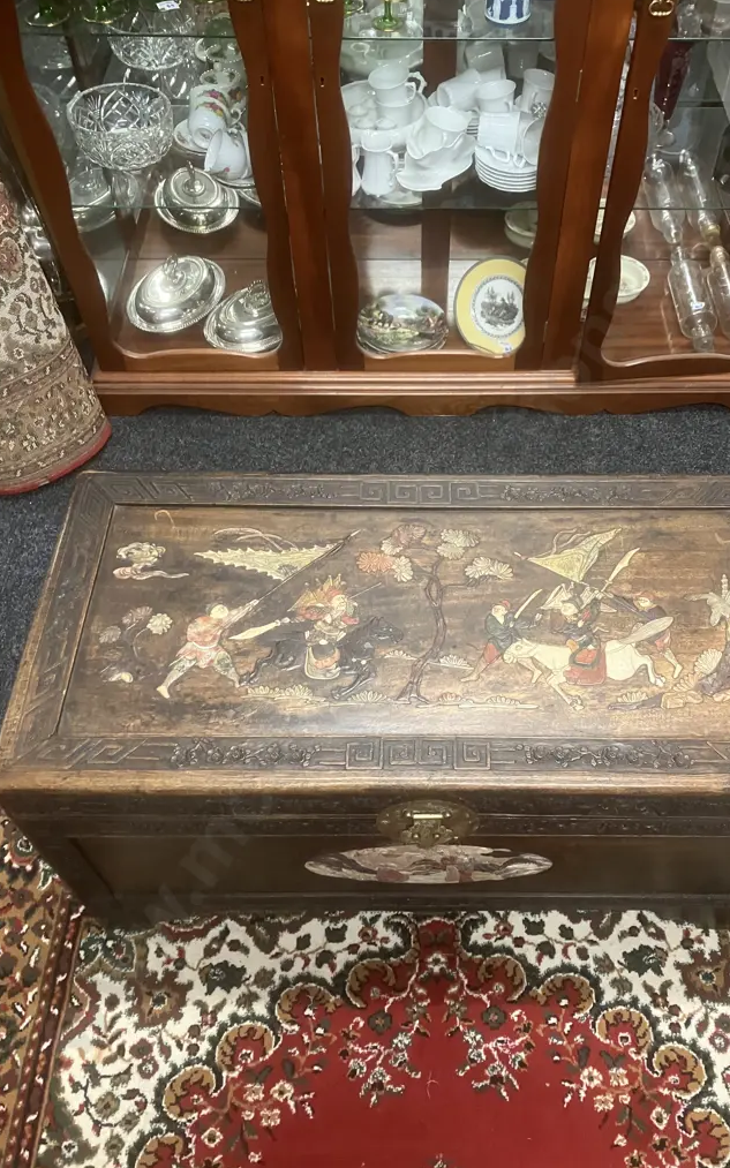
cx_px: 416
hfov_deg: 41.7
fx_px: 955
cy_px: 580
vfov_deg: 62.9
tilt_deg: -51.9
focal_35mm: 30
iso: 320
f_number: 1.8
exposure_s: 1/48
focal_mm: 3.99
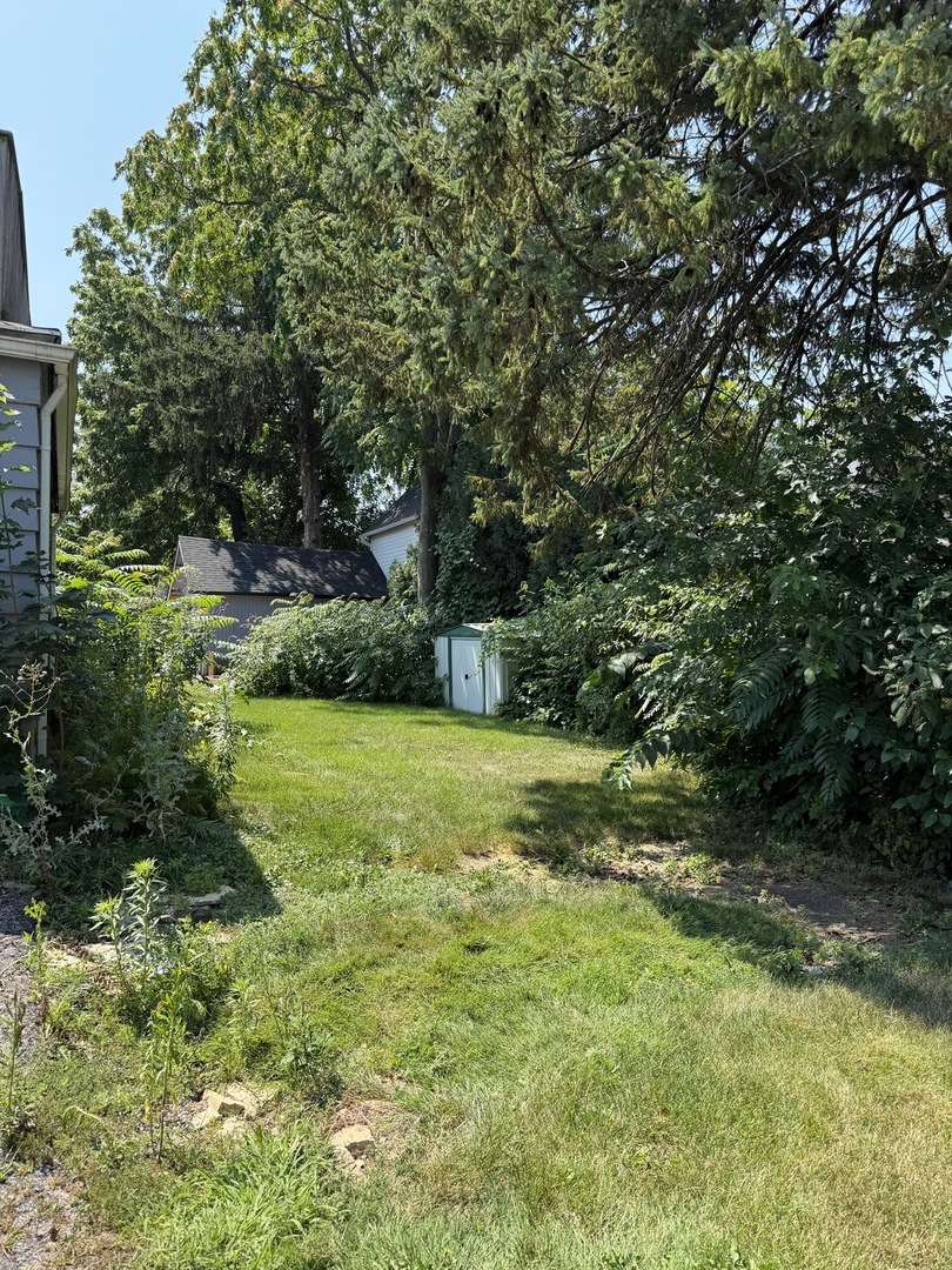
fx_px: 880
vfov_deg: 71.6
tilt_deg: +0.8
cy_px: 635
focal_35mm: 24
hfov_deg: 56.8
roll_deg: -2.5
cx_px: 476
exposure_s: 1/1727
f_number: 1.78
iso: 100
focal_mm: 6.76
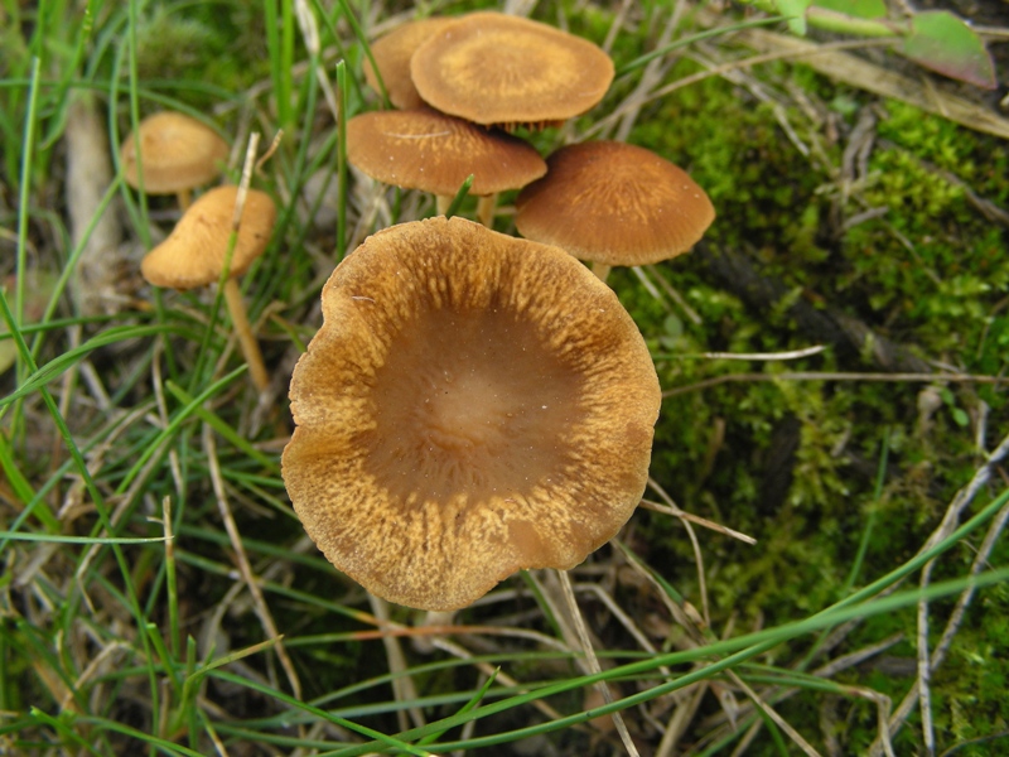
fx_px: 1108
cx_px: 504
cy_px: 378
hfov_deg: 49.0
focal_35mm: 38
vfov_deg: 37.7
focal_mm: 6.3
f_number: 3.5
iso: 63
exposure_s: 1/30
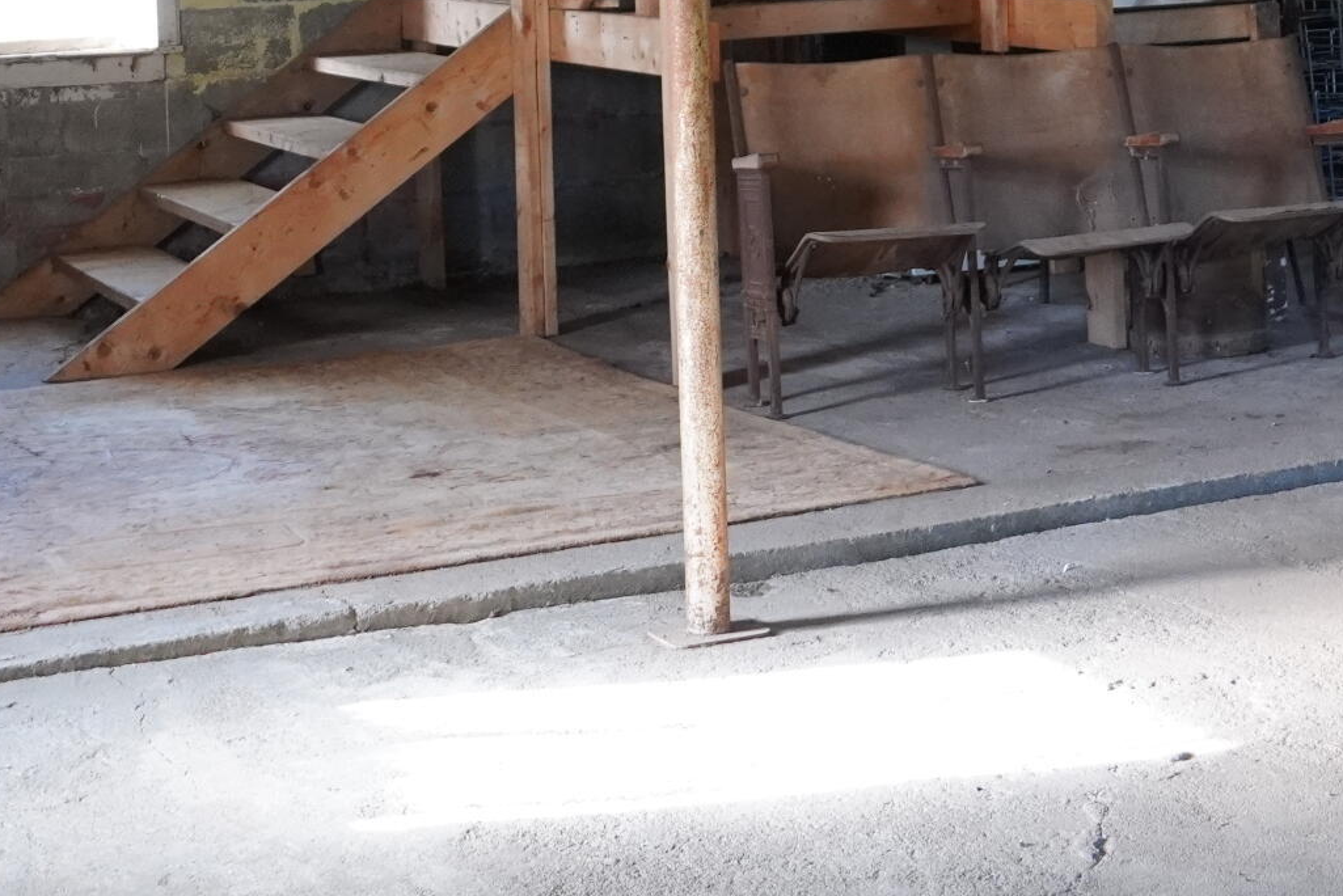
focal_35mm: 79
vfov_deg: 16.7
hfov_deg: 25.5
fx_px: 2948
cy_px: -110
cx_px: 882
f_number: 3.5
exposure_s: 1/160
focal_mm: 18
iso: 1600
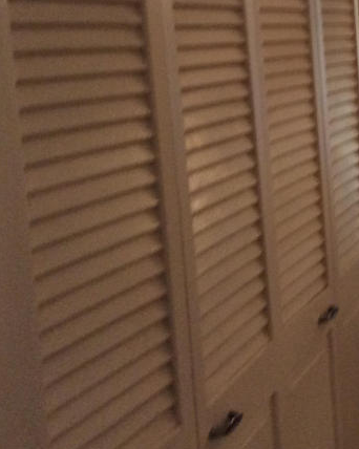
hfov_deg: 19.5
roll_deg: +2.8
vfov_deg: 25.1
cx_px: 396
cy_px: 108
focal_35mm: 75
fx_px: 997
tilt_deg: -3.8
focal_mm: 3.3
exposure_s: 1/24
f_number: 2.4
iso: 160
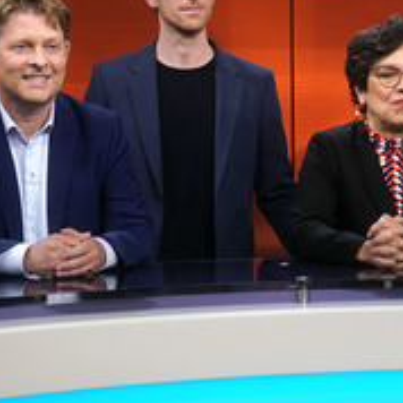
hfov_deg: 17.6
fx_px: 1278
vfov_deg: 17.9
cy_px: 168
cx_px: 384
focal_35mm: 97
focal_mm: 30
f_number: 1.4
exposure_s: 1/125
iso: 160
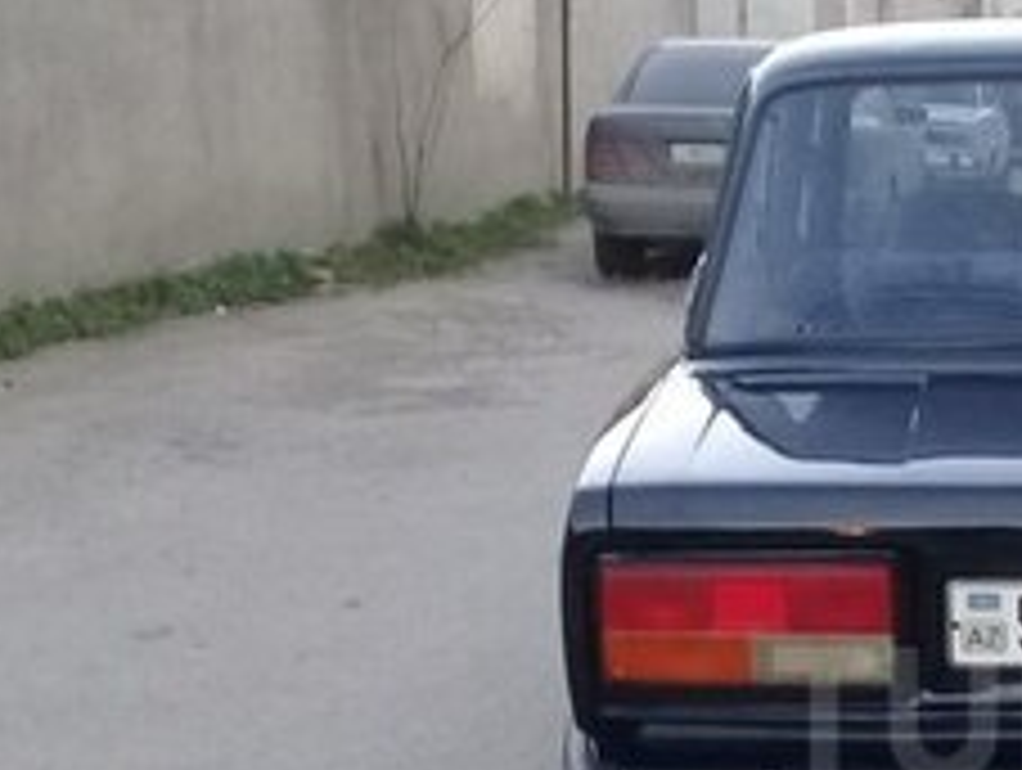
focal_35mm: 90
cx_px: 1234
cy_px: 714
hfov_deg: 20.3
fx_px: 2661
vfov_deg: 16.2
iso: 100
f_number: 2.2
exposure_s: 1/33
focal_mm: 3.3
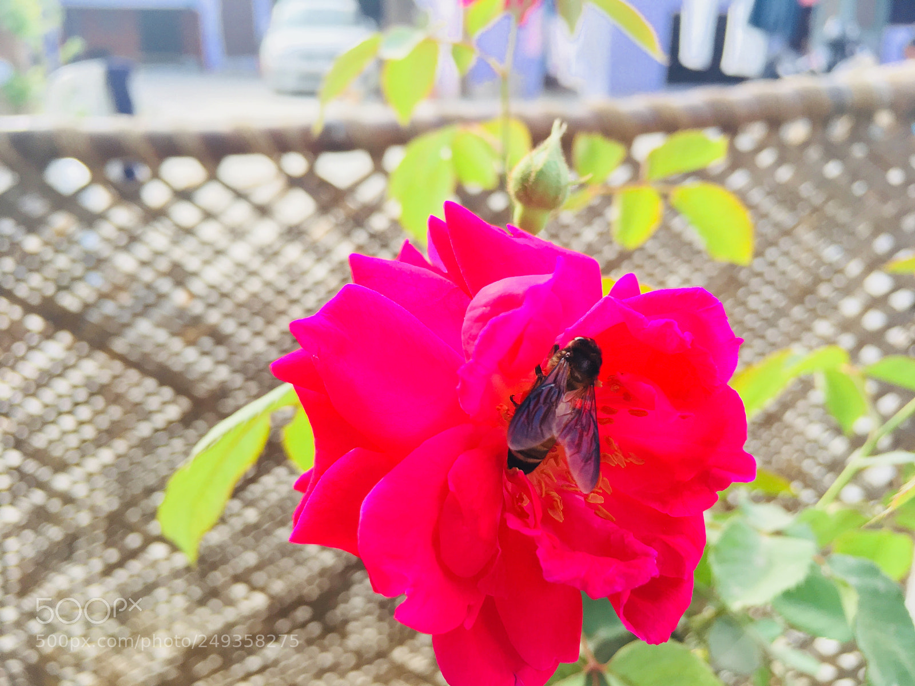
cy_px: 343
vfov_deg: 48.2
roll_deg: -0.5
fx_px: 767
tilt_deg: -22.3
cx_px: 458
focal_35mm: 29
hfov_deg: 61.7
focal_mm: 4.15
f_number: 2.2
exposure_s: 1/100
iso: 32
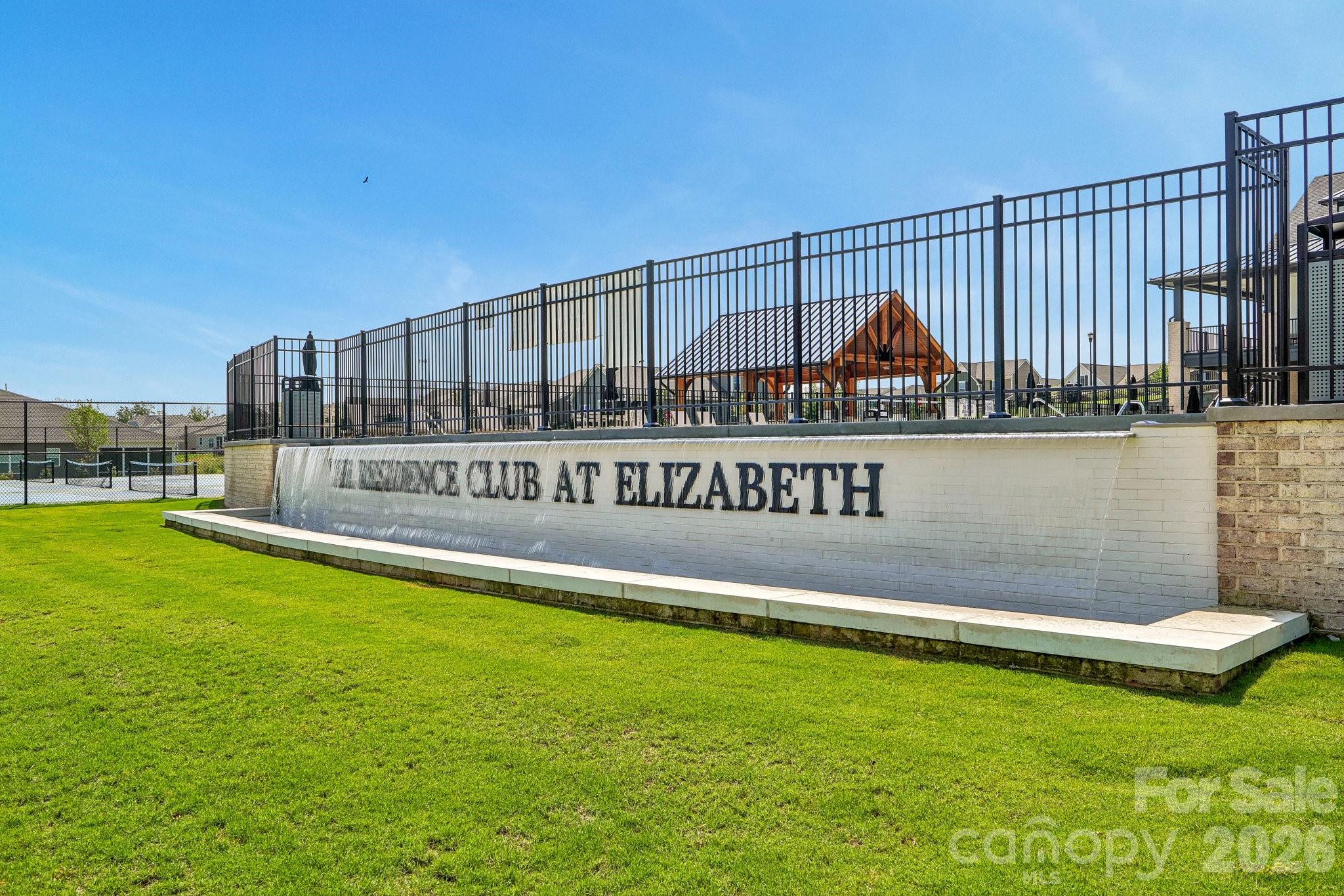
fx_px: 1120
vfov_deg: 43.6
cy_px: 448
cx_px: 672
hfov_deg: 61.9
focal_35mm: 30
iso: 100
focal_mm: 20
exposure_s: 1/200
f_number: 8
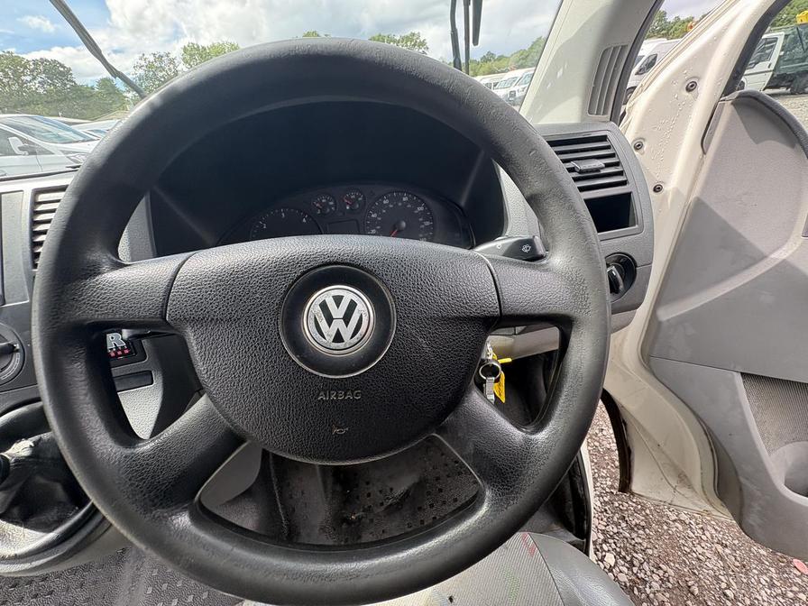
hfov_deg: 102.1
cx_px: 404
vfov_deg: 85.7
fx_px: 327
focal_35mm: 14
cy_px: 303
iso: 64
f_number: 2.2
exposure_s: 1/167
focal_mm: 2.22
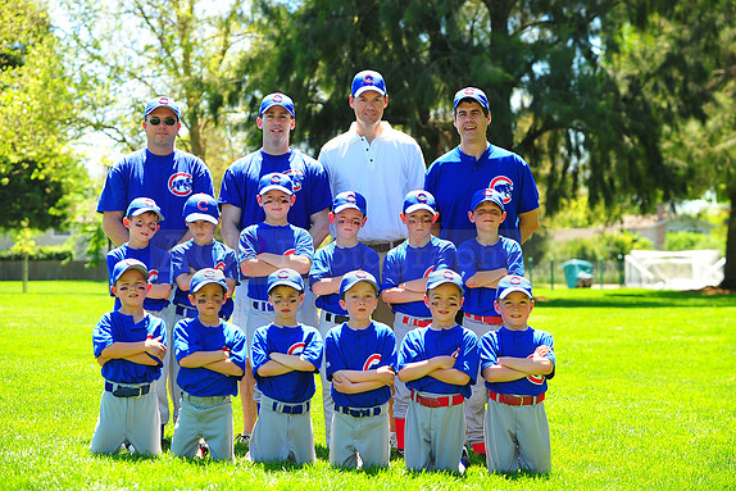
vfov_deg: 12.9
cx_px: 365
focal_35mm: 106
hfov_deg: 19.3
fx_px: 2168
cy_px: 246
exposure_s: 1/320
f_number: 5
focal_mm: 105
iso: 200
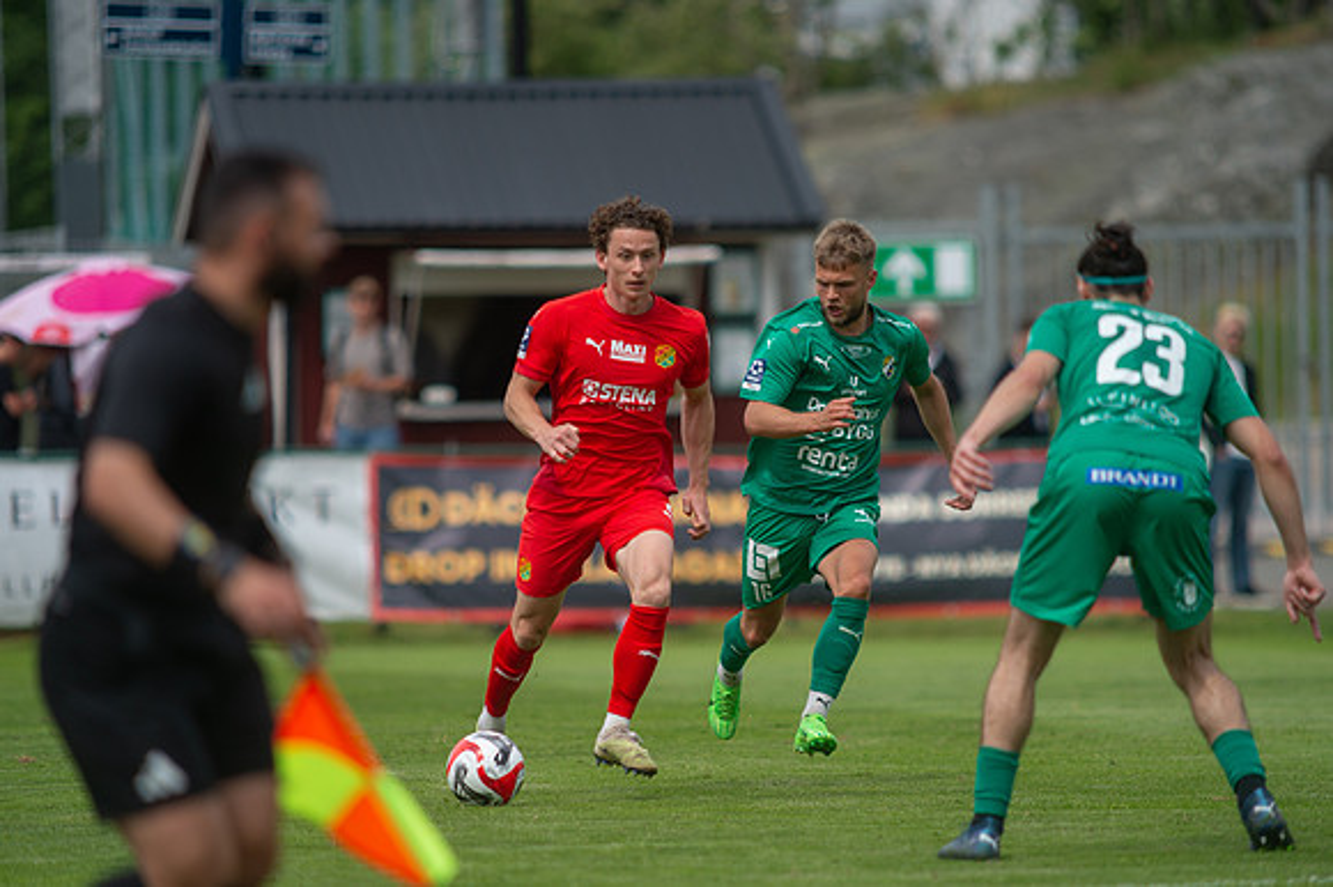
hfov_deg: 4.9
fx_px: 15542
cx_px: 666
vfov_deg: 3.3
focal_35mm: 420
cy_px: 444
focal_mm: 420
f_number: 4
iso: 220
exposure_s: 1/1600
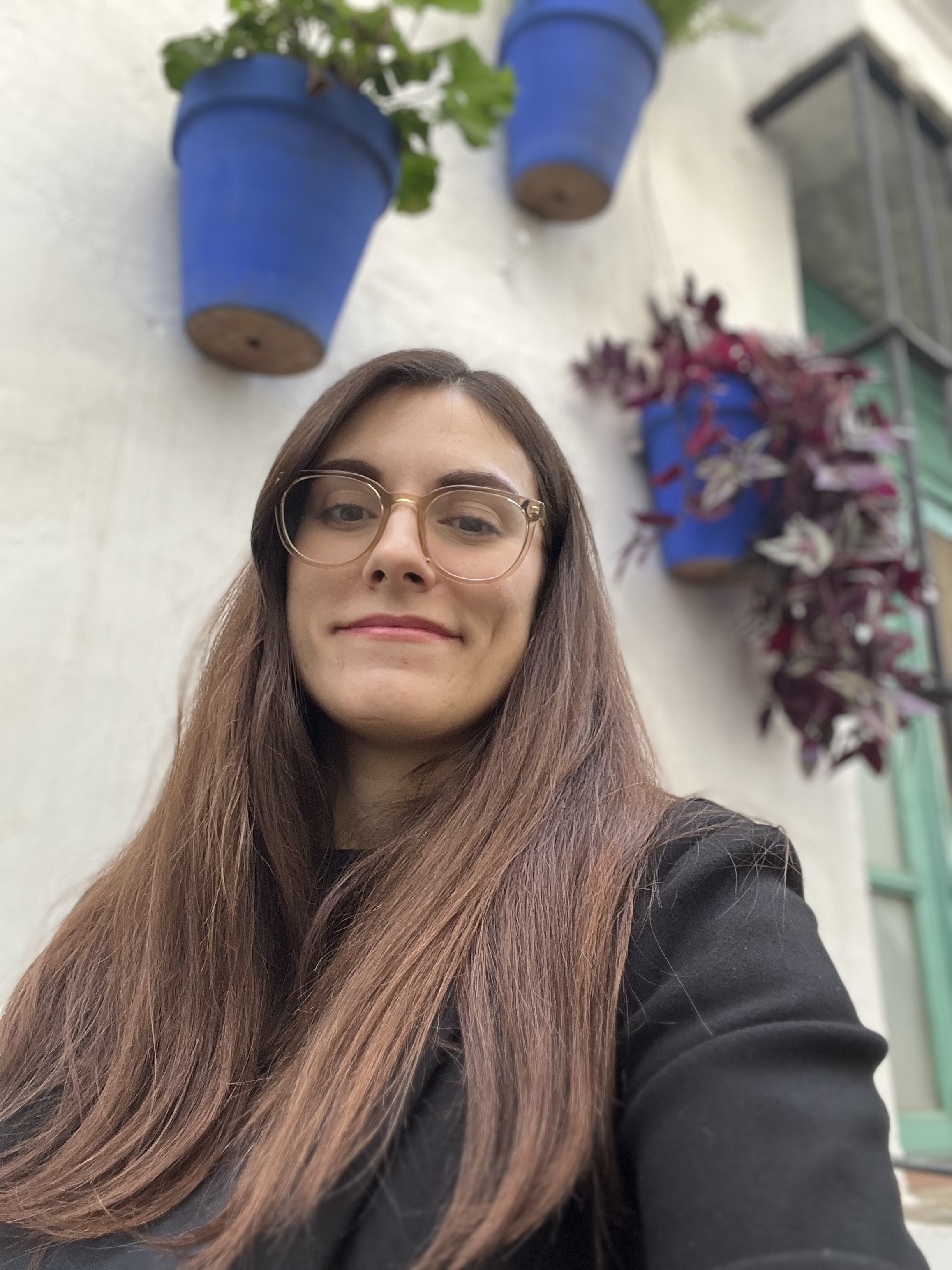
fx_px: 1100
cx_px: 476
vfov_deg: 60.0
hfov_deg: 46.8
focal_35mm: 30
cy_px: 635
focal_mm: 2.71
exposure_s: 1/84
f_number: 2.2
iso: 100
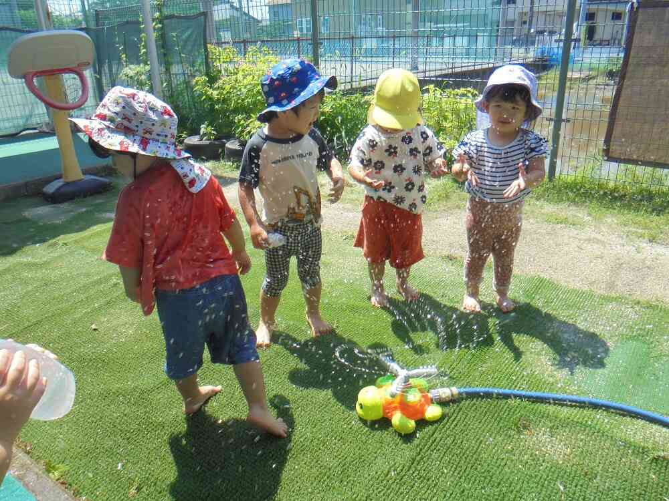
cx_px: 334
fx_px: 502
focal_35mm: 26
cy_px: 250
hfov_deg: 67.3
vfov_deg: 53.1
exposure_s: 1/250
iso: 100
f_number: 11.5
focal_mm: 4.6
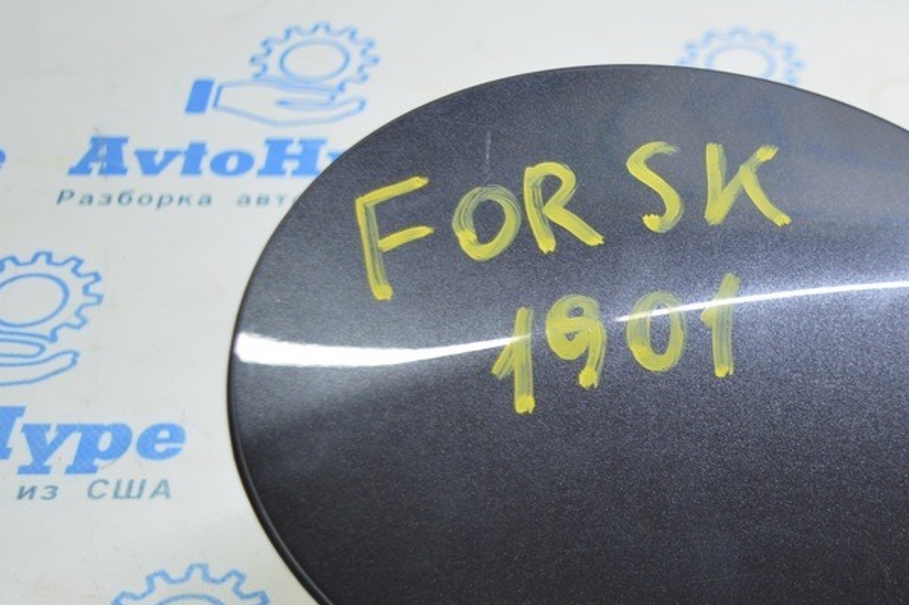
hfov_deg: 27.4
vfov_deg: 18.8
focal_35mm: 72
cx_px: 761
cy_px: 441
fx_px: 1816
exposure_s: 1/40
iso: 400
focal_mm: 28
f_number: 4.2
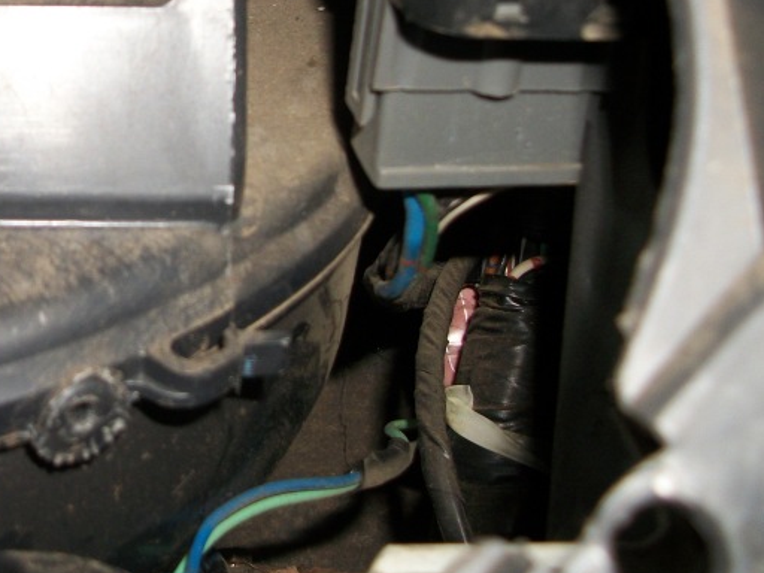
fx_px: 1413
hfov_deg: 28.8
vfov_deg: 22.8
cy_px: 163
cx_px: 51
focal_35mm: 64
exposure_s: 1/60
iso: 80
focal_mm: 5.7
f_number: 2.9
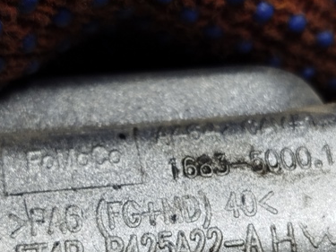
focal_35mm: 82
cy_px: 212
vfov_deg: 17.8
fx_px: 796
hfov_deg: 23.8
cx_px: 170
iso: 250
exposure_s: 1/33
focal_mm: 5.31
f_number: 1.7
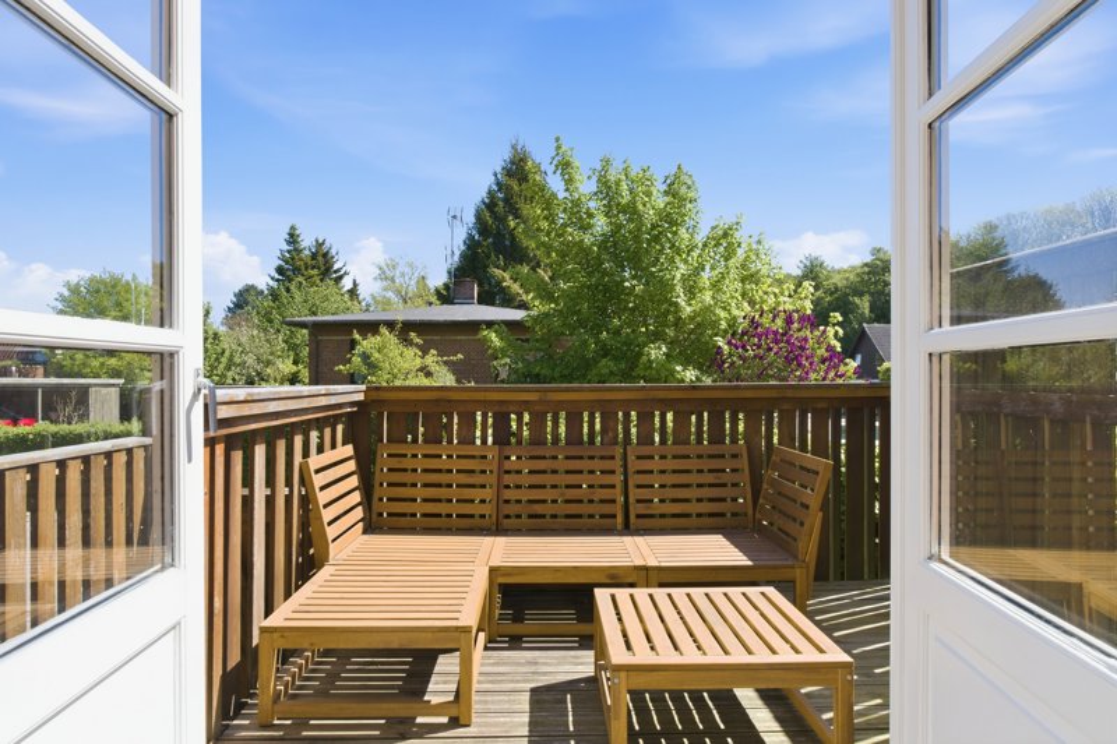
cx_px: 558
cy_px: 372
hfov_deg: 81.2
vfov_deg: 59.5
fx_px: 651
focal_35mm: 21
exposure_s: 1/200
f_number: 8
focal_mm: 13.8
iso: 200
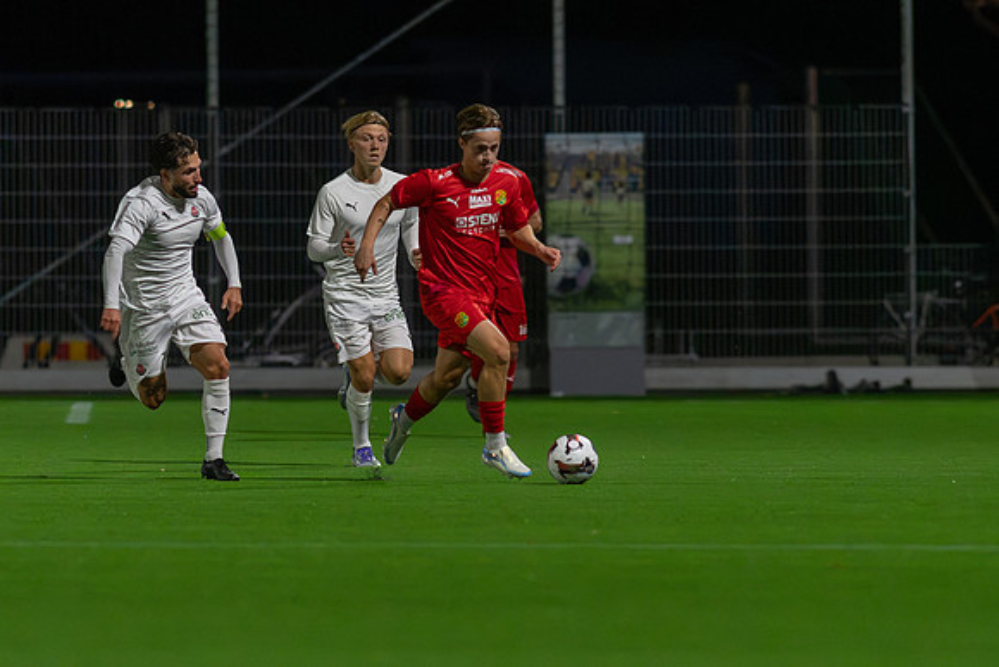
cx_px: 500
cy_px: 334
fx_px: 16653
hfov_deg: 3.4
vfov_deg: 2.3
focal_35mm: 600
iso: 8000
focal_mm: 300
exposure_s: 1/800
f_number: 3.5
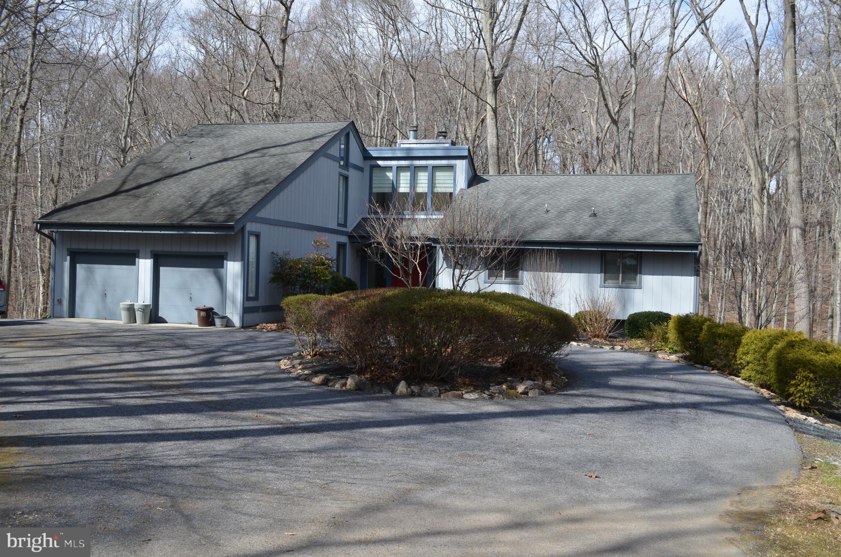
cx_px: 420
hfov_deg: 53.2
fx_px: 839
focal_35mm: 36
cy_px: 278
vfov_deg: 36.7
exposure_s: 1/250
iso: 160
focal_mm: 24
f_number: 8
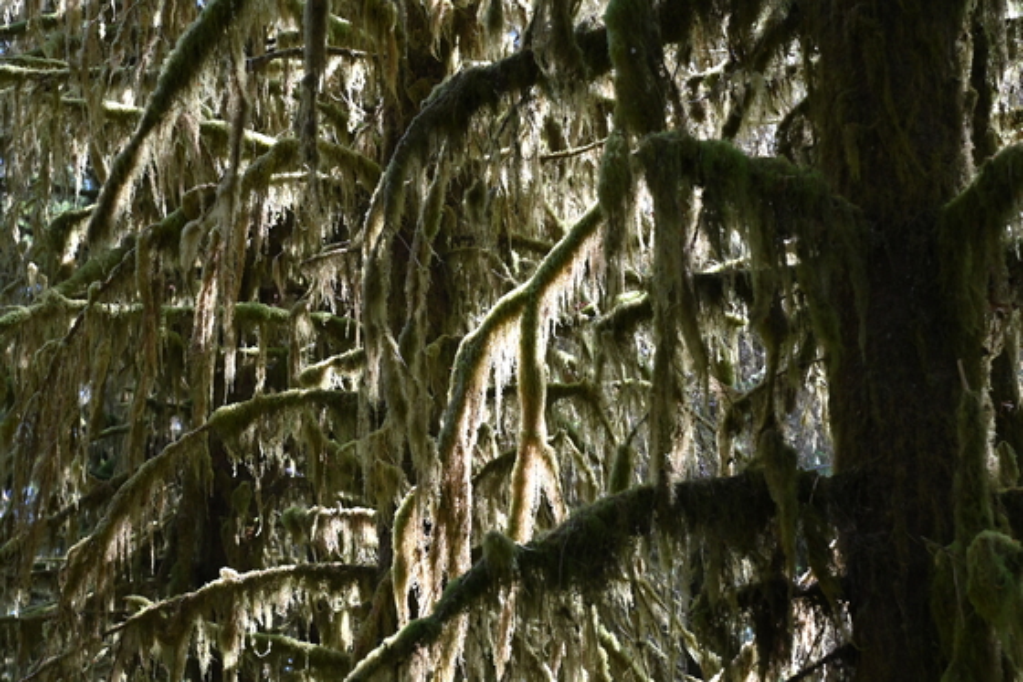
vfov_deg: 11.4
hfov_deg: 17.1
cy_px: 341
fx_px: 3409
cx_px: 512
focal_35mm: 120
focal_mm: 120
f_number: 8
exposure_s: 1/125
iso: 1250
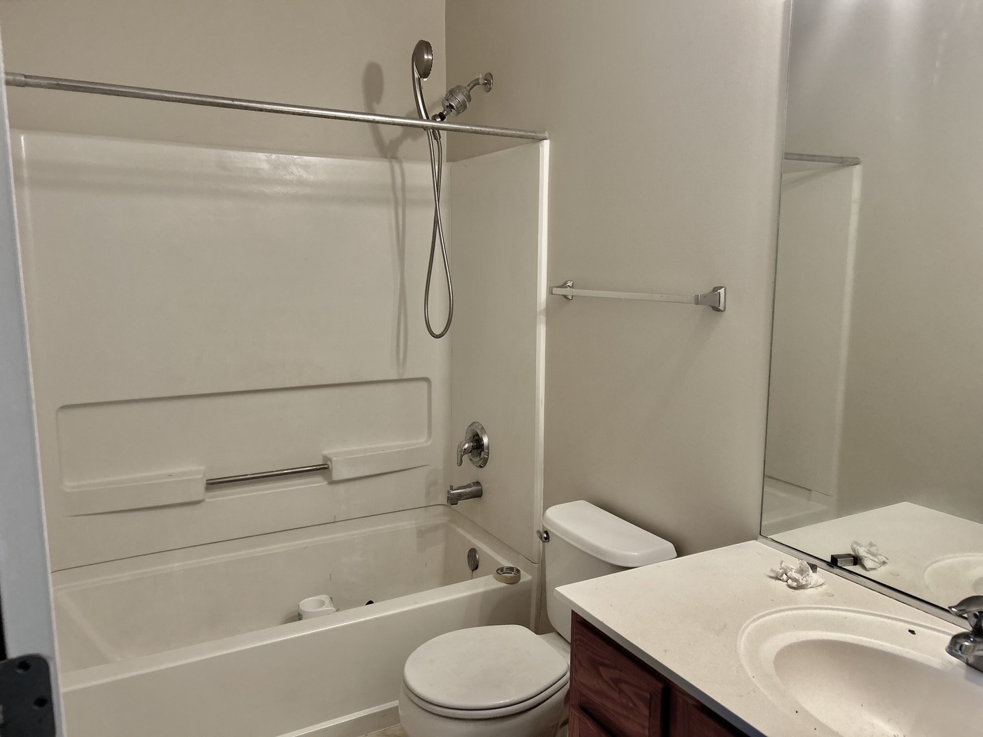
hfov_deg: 67.3
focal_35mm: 26
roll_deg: -0.2
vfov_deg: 53.1
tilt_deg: -8.0
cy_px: 368
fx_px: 738
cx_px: 492
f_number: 1.5
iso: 100
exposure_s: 1/120
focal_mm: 5.7
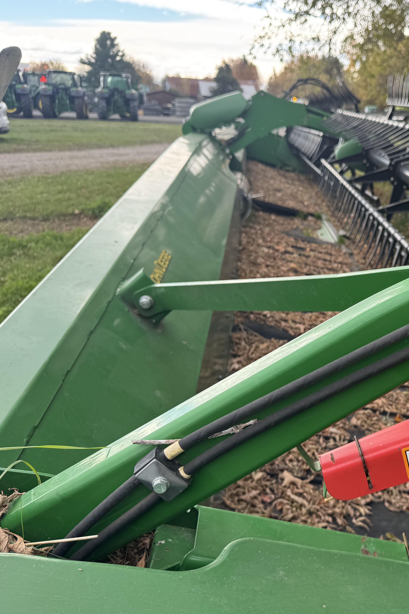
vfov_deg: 55.8
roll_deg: -5.1
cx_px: 383
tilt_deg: -14.6
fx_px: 579
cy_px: 308
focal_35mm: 34
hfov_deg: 36.0
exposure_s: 1/488
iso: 80
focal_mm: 6.76
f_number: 1.78
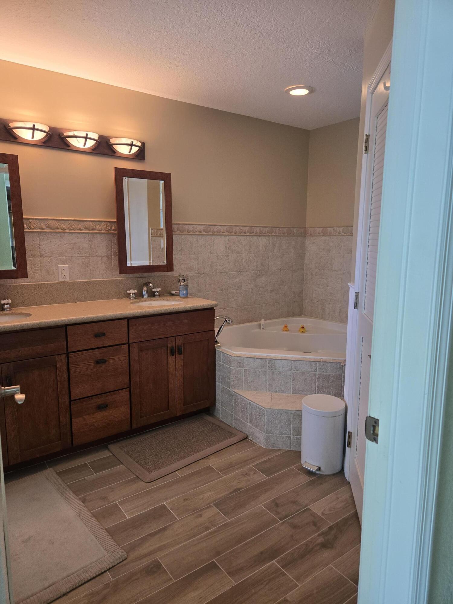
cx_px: 226
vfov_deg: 73.9
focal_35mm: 23
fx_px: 401
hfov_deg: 58.9
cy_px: 302
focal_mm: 5.4
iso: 125
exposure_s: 1/120
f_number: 1.8
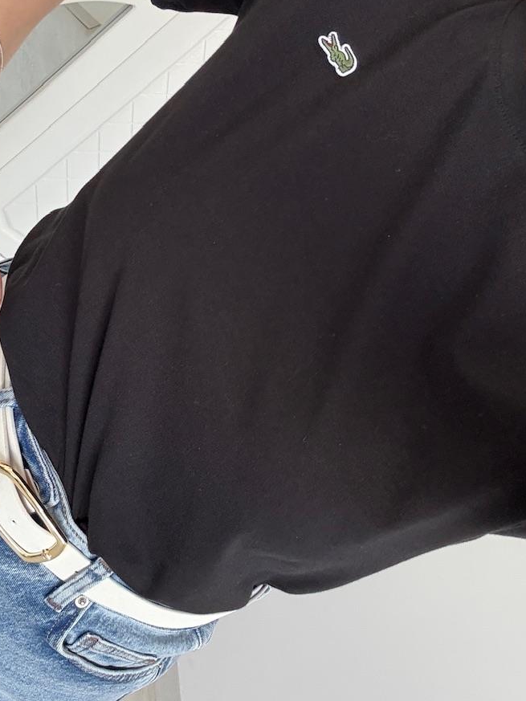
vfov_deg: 42.8
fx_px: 891
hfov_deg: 32.6
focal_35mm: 44
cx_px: 168
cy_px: 304
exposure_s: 1/73
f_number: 1.9
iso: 80
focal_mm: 2.69
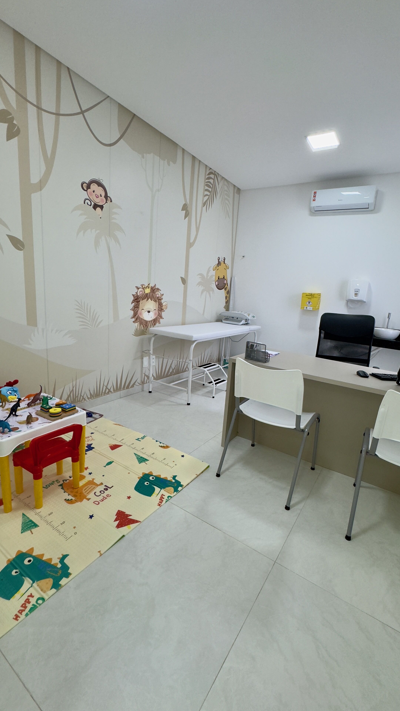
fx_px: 302
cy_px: 353
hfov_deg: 67.0
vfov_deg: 99.4
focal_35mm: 16
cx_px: 218
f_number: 2.2
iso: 160
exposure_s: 1/99
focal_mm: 2.22
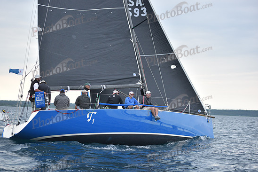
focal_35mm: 74
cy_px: 86
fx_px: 530
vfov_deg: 18.4
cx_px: 122
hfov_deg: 27.3
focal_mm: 70
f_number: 2.8
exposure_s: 1/800
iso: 400
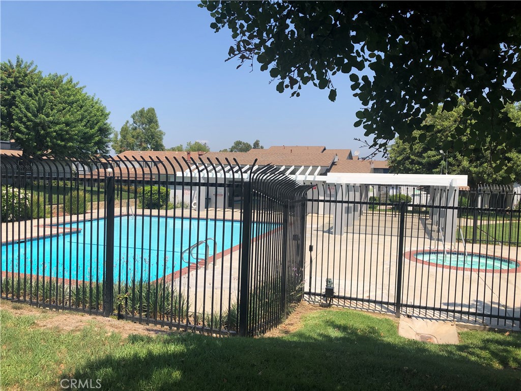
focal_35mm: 28
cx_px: 260
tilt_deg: -2.5
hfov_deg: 63.4
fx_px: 421
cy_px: 196
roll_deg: -1.4
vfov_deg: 49.7
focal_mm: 4
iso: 25
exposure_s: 1/2703
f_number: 1.8
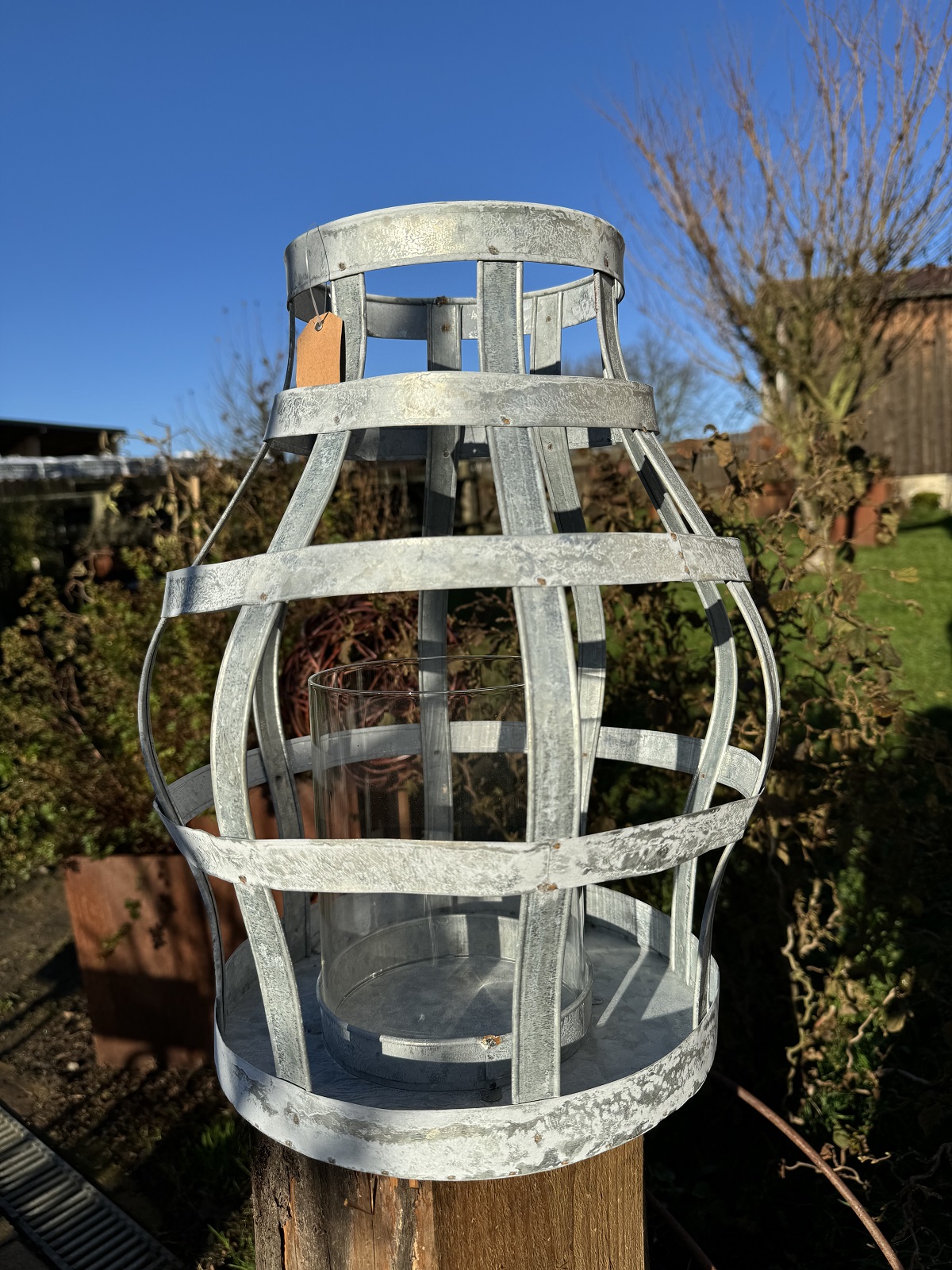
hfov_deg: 56.8
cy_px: 635
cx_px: 476
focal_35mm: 24
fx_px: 880
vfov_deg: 71.6
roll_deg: +3.5
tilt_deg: -7.1
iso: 80
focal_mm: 6.76
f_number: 1.78
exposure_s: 1/4950
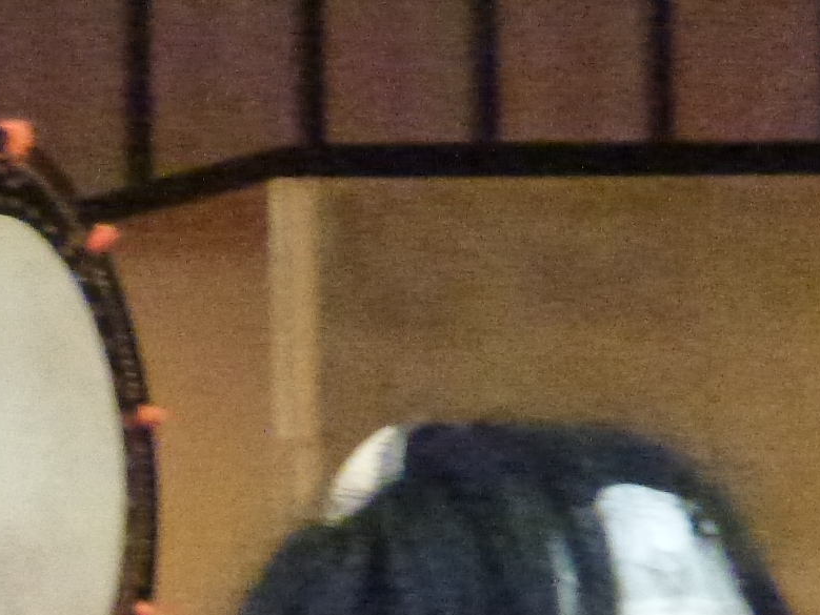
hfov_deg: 2.1
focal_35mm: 936
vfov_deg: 1.6
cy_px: 774
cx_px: -380
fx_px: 22183
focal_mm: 51
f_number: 5.7
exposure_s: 1/125
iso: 1600
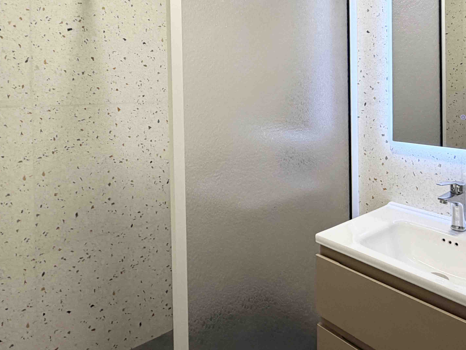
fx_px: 377
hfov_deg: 63.0
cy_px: 94
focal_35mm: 28
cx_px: 276
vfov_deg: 48.1
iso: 200
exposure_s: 1/100
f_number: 2.2
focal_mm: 2.22
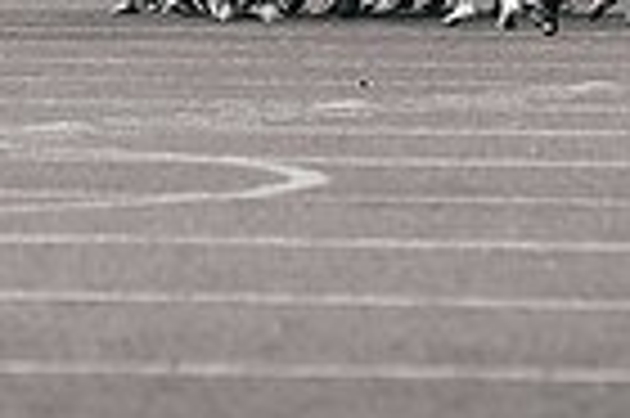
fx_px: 14753
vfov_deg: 1.6
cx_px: 489
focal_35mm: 844
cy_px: -216
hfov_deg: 2.4
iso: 800
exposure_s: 1/1600
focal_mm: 150
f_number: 2.8
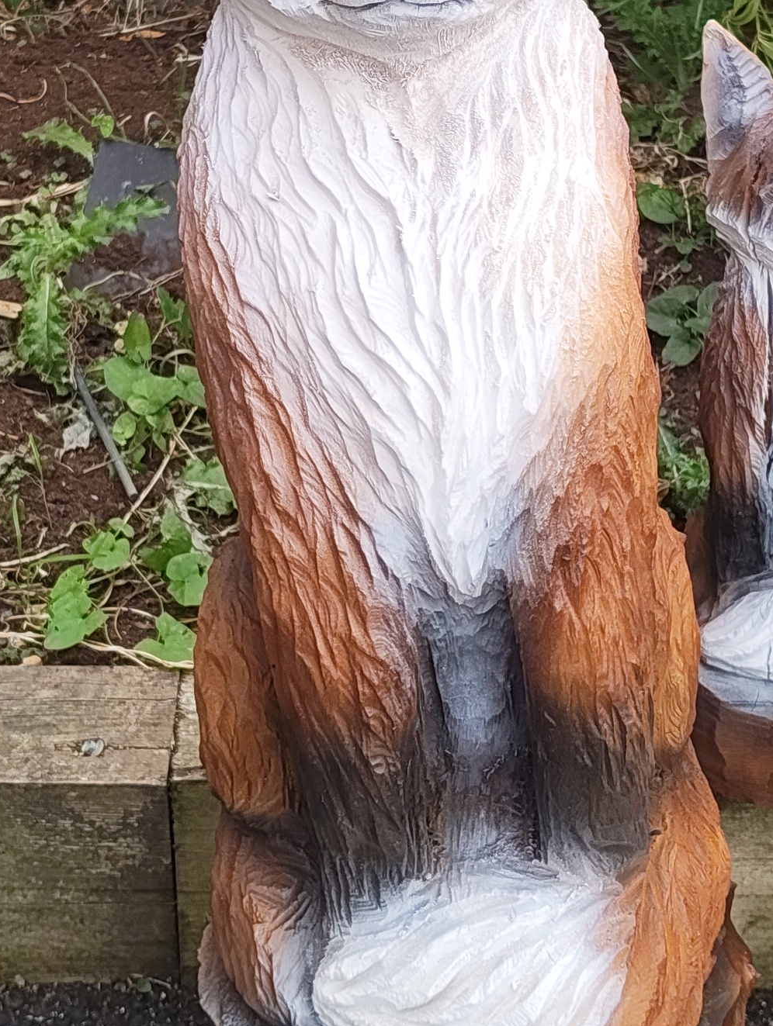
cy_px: 303
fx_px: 2198
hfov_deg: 19.9
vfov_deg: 26.1
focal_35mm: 74
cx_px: 414
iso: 50
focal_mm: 5.56
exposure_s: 1/339
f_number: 1.88
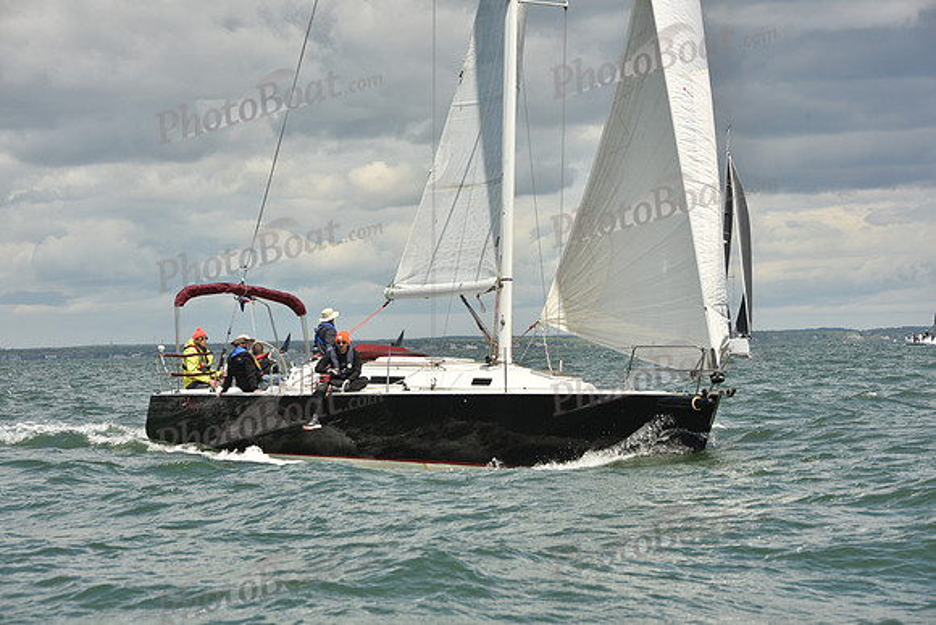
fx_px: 3901
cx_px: 468
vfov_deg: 9.2
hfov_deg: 13.7
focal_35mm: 150
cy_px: 312
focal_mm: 150
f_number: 13
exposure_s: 1/800
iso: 320
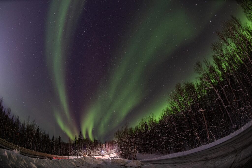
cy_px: 84
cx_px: 126
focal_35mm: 16
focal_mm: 16
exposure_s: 30
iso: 400
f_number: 5
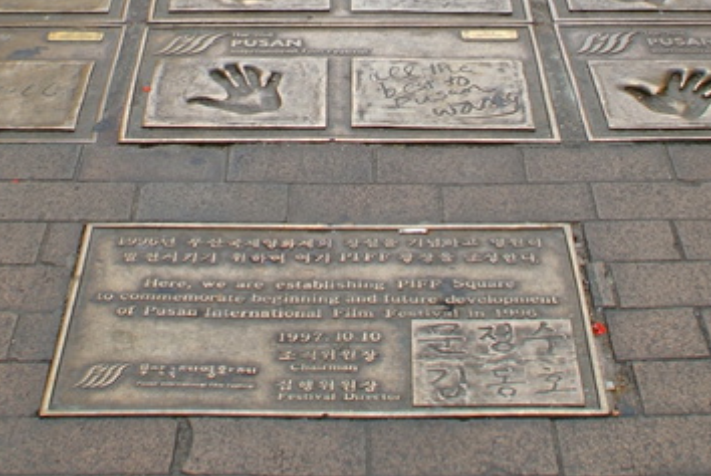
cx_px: 350
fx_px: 1641
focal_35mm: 83
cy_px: 48
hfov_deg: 24.4
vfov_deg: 16.3
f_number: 6.7
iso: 400
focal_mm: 28
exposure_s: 1/180
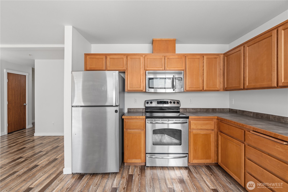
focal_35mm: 16
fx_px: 128
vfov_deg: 73.7
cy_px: 96
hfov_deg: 96.7
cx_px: 144
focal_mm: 16
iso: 250
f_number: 8
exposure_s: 1/8
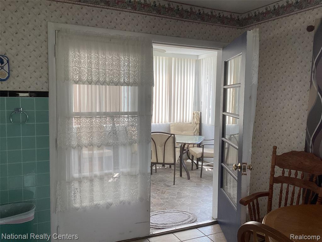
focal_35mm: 31
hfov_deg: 58.4
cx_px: 161
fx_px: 288
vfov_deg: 45.4
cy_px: 121
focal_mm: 3.3
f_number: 2.4
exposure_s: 1/120
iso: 50
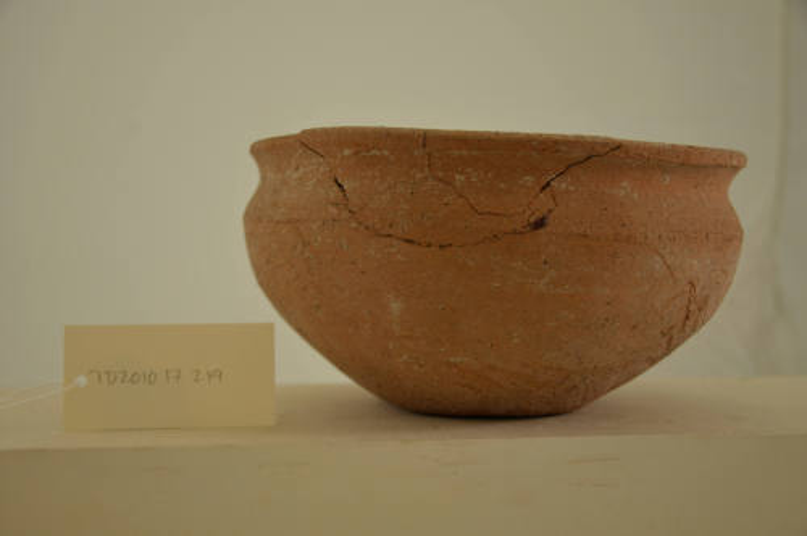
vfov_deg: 28.9
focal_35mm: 46
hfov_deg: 42.4
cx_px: 404
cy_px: 268
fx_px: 1041
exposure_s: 1/60
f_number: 4.5
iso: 200
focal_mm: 31
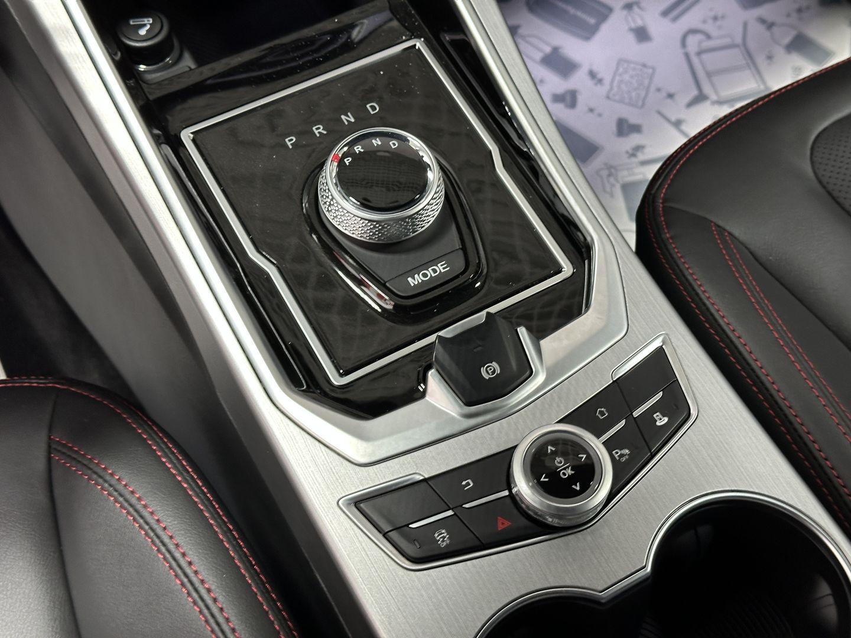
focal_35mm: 48
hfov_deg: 39.7
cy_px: 319
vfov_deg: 30.3
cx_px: 426
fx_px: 1180
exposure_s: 1/33
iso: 250
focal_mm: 6.86
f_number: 1.78
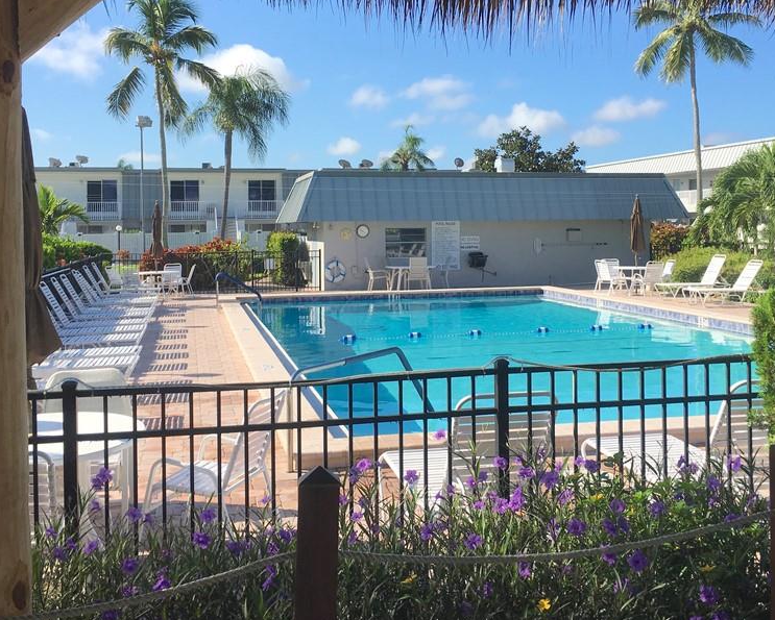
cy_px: 249
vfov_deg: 38.1
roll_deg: +1.1
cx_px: 396
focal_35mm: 39
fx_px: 895
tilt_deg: -1.3
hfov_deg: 46.8
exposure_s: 1/1479
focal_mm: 4.15
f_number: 2.2
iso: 25
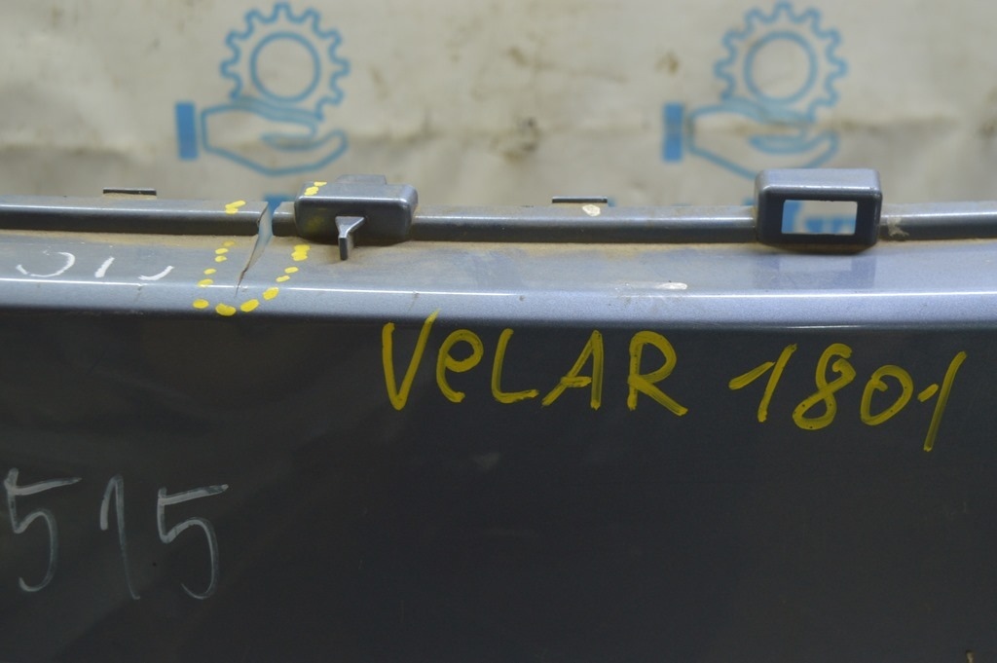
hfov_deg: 37.9
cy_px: 332
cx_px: 498
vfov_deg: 25.7
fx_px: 1453
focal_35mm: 52
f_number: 5.6
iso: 400
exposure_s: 1/20
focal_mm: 35
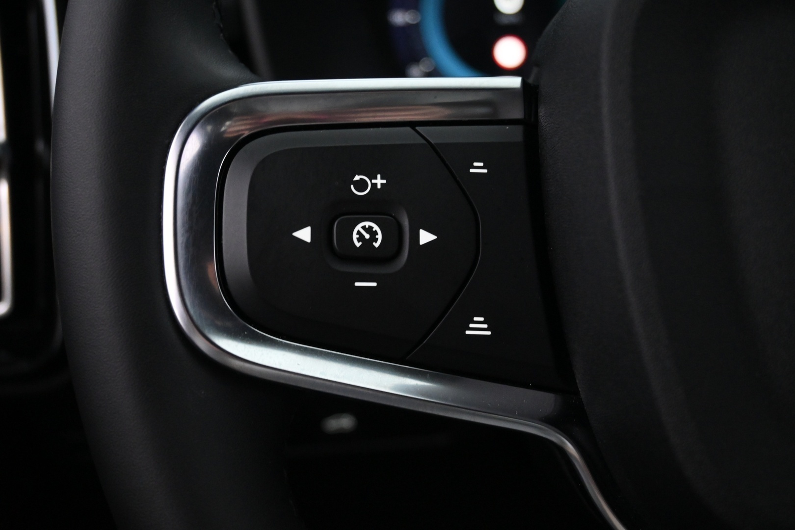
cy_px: 265
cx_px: 398
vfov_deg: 33.6
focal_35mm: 40
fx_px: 878
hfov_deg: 48.7
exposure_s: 1/40
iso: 3600
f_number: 4.5
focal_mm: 26.5
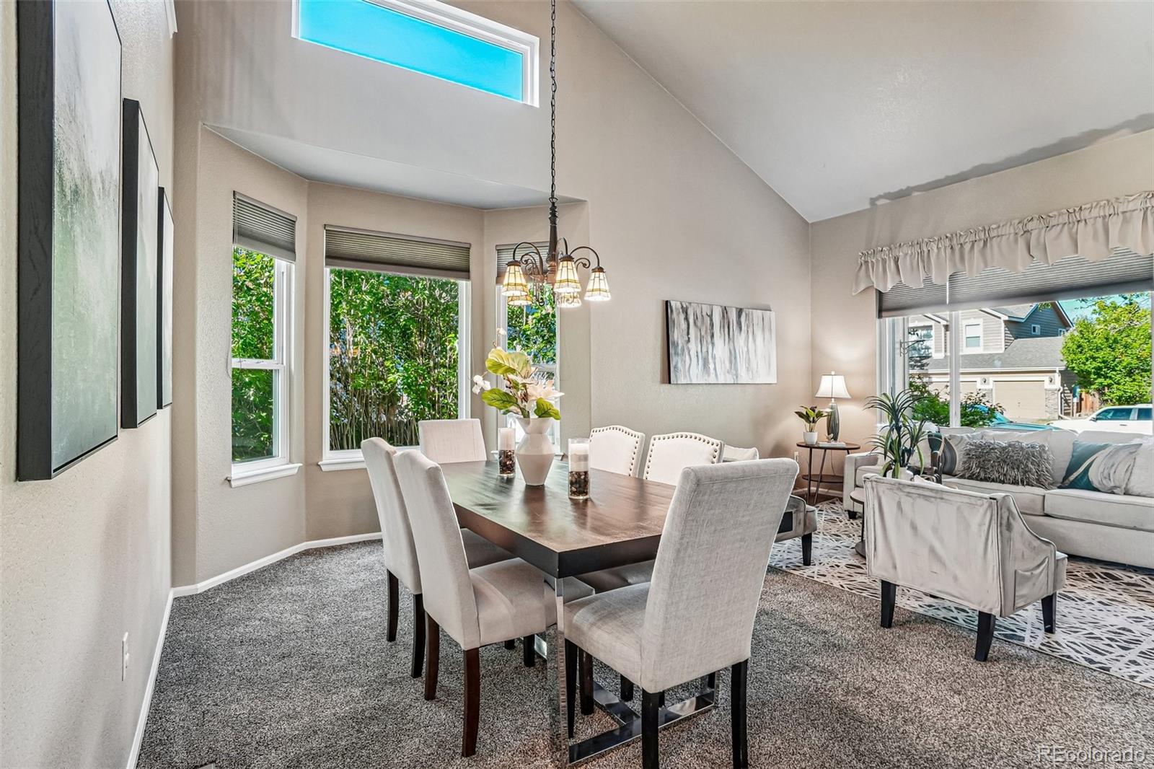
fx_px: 529
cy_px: 384
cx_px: 577
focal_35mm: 16
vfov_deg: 72.0
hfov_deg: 95.0
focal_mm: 11
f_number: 8
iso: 400
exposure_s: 1/15
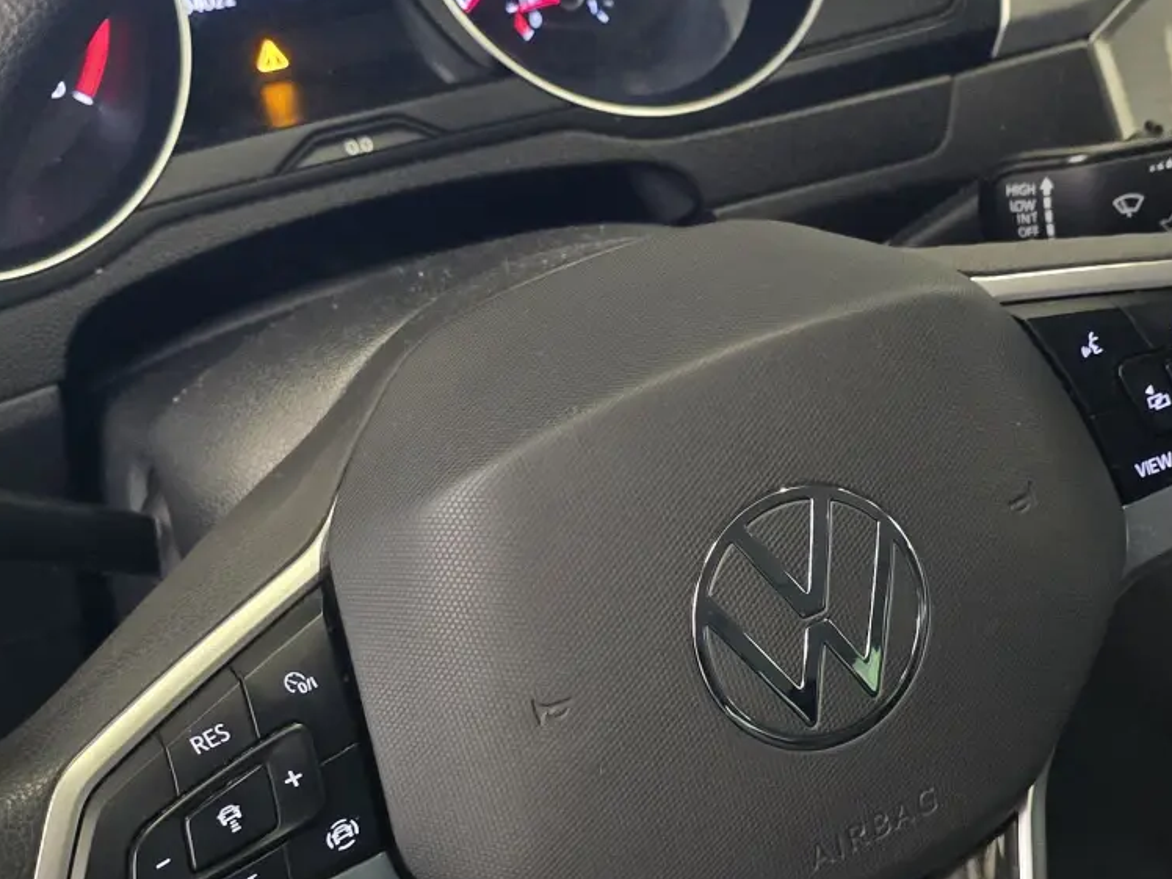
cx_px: 661
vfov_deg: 24.7
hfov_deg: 32.7
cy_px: 558
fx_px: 1998
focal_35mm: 59
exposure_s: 1/100
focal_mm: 6.3
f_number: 1.7
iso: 2500
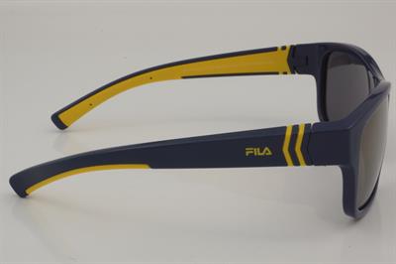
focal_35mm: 75
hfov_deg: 27.0
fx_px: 824
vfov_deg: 18.2
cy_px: 132
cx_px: 198
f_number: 36
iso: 100
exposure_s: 1/3
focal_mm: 50
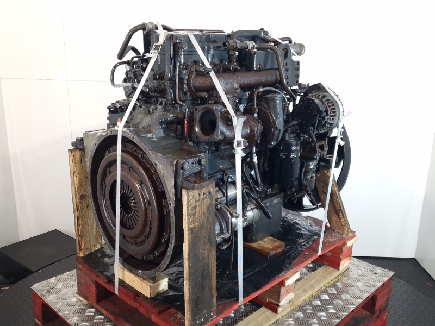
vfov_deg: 58.9
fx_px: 289
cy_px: 163
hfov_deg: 73.9
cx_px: 218
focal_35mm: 23
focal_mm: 6.4
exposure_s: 1/50
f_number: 1.8
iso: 100
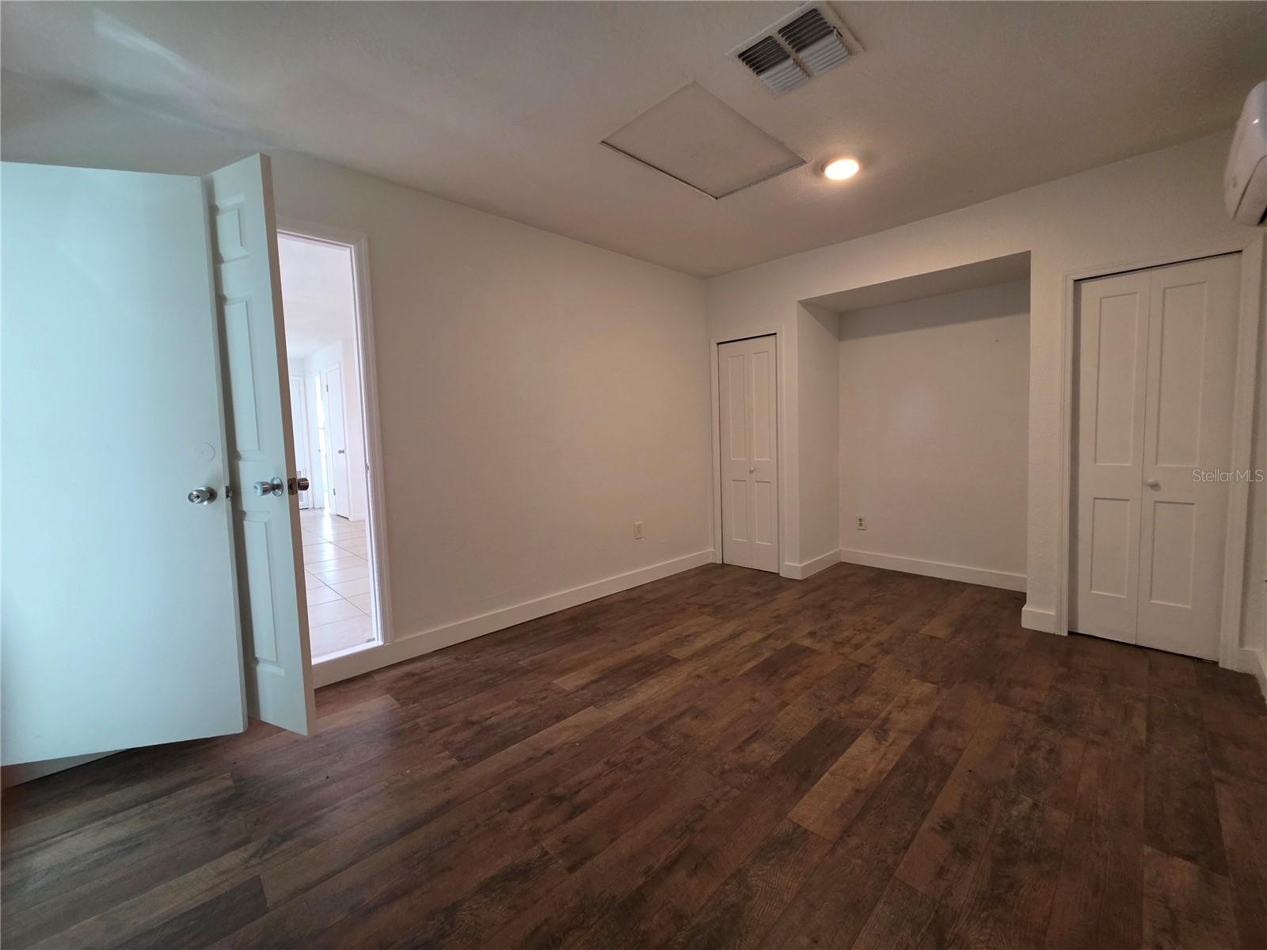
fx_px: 476
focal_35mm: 13
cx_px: 634
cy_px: 475
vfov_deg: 89.9
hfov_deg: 106.2
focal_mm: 2.2
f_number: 1.9
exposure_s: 1/120
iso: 250
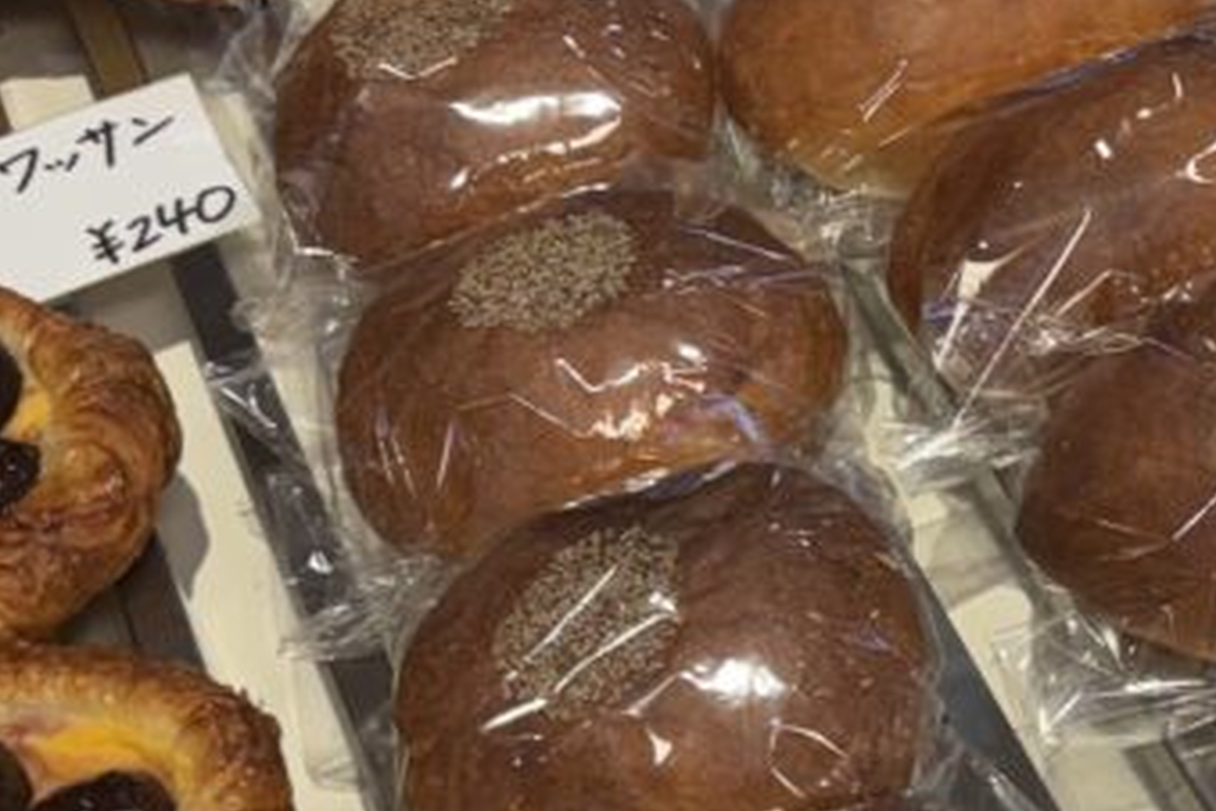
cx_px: 1596
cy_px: 269
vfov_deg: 13.4
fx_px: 3445
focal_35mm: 102
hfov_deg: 18.6
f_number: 1.6
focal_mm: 5.96
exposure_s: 1/100
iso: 64
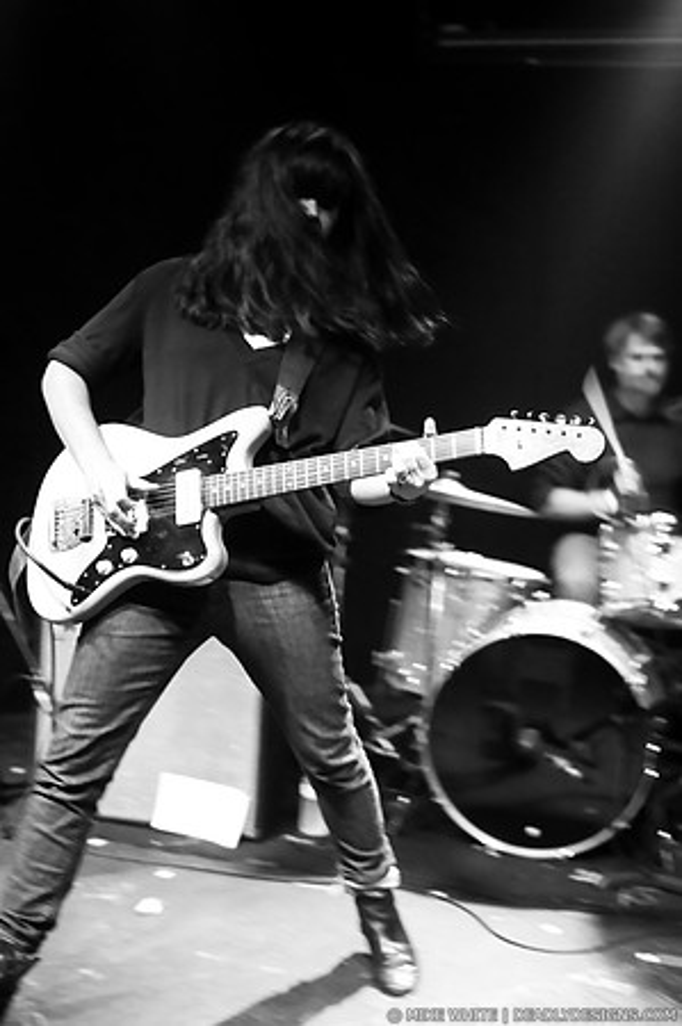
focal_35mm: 45
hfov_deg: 29.8
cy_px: 513
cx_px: 341
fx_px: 1282
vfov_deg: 43.6
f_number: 1.8
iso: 1000
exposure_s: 1/60
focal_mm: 30
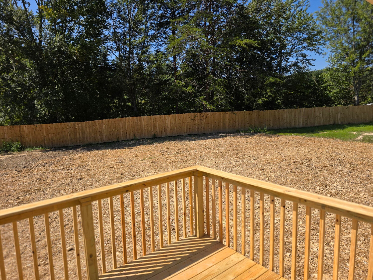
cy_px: 140
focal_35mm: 23
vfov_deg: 58.9
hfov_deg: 73.9
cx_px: 186
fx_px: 248
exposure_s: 1/5017
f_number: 1.7
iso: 80
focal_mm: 6.3
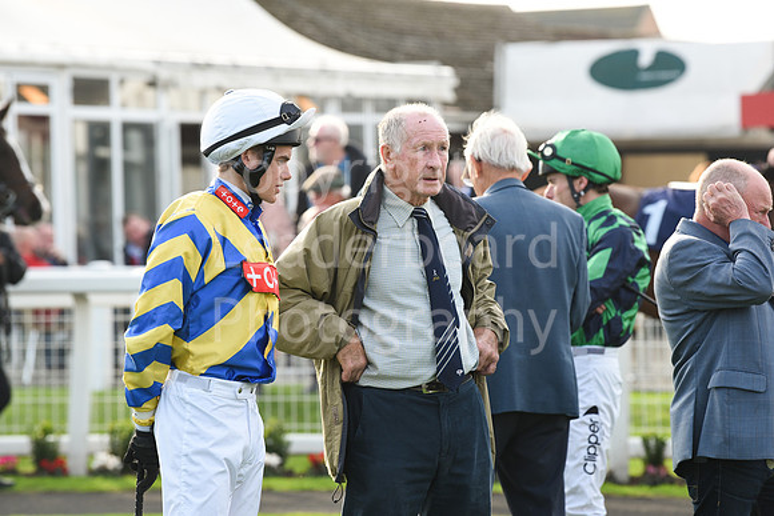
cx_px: 387
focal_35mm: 200
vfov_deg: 6.9
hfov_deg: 10.3
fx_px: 4301
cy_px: 258
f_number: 5.6
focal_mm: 200
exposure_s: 1/640
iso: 640
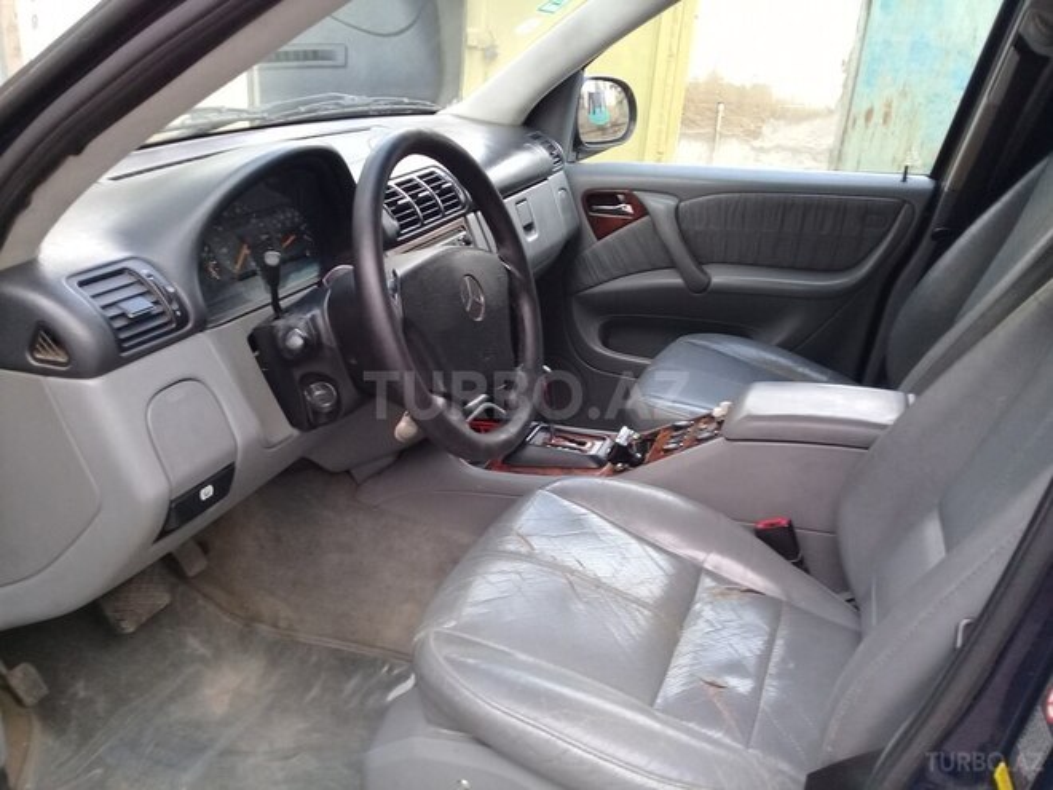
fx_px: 943
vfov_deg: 45.4
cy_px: 395
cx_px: 526
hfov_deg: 58.4
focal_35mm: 31
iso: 64
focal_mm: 3.3
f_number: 2.2
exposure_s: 1/50
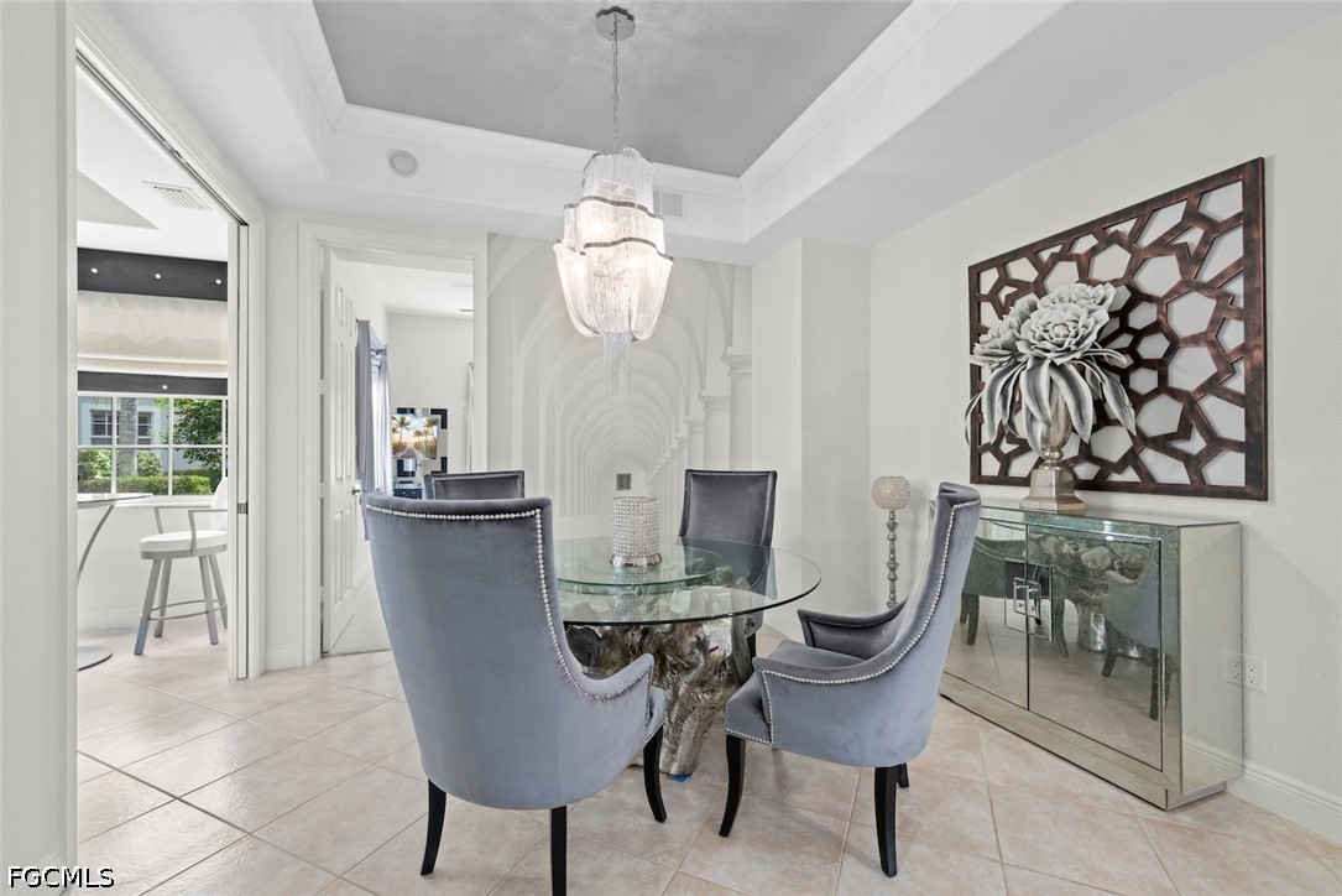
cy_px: 448
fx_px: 559
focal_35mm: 15
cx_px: 671
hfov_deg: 100.4
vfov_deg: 77.4
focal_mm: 15
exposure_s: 1.6
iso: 400
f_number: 11
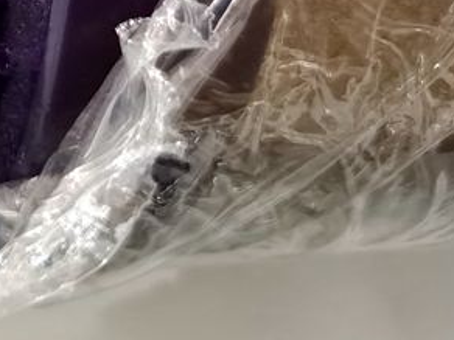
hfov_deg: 14.7
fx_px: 1456
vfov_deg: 12.0
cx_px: -445
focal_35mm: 111
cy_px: -314
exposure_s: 1/25
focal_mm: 5.56
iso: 640
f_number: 1.6
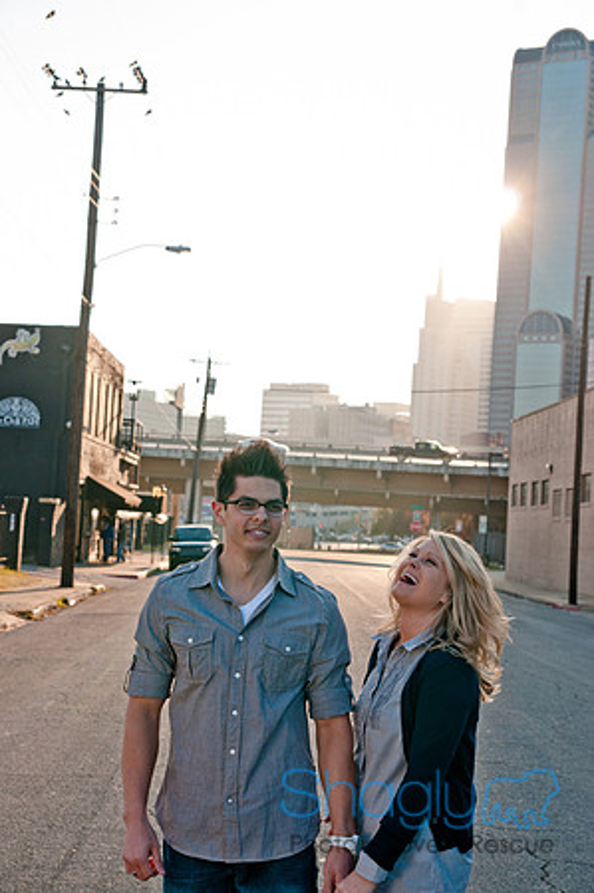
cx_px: 297
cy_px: 446
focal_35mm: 63
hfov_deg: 21.5
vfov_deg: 31.9
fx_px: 1563
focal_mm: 42
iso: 200
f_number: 5.6
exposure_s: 1/400
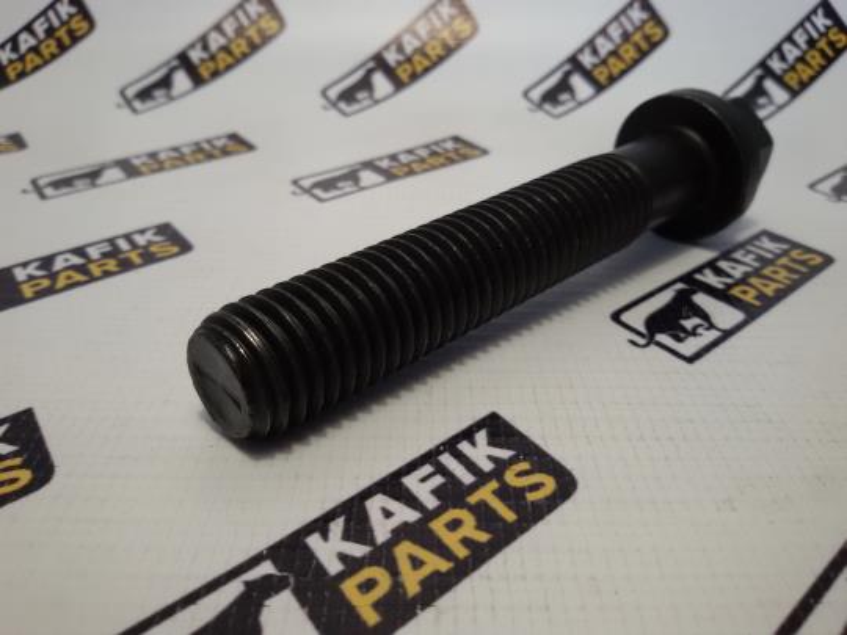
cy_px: 318
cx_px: 424
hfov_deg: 58.4
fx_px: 759
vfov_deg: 45.4
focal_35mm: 31
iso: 40
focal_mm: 2.93
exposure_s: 1/33
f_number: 2.4
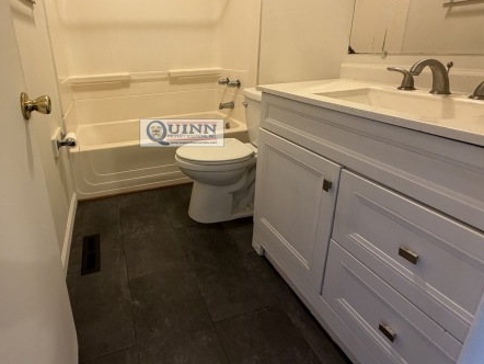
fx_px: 266
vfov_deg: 67.3
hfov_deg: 82.8
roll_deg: +2.7
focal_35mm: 19
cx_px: 177
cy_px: 128
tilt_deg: -16.7
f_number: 2.2
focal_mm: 2.22
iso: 250
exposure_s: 1/60
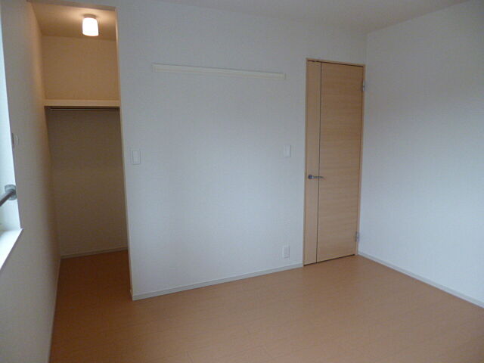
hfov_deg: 71.6
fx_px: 336
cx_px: 242
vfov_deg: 56.8
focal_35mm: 24
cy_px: 182
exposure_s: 1/60
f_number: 2.5
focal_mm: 4.3
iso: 200
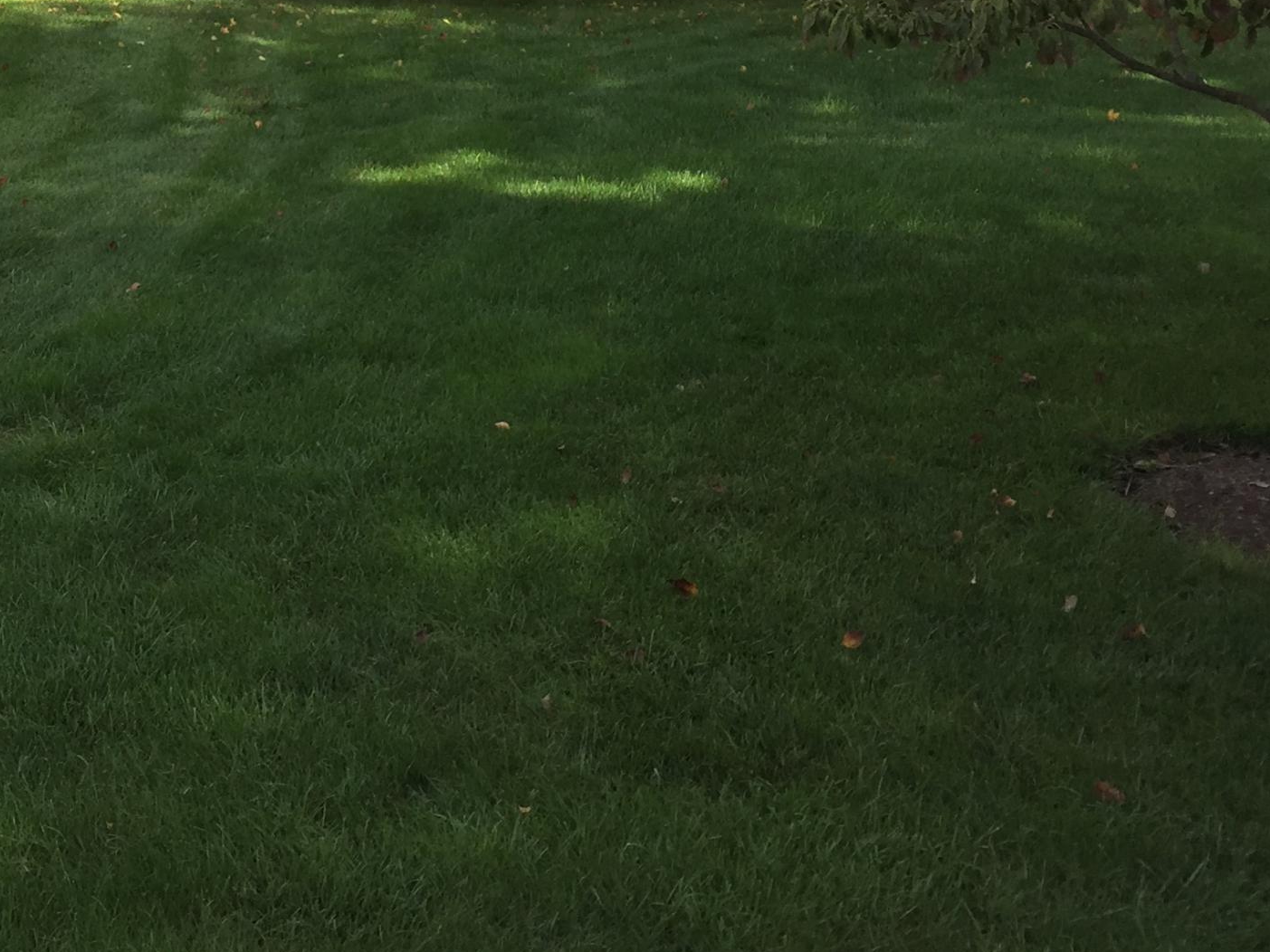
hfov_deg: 30.7
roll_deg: -2.2
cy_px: -16
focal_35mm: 62
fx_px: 2274
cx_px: 312
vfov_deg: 22.7
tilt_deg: -9.6
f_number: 2.2
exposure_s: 1/694
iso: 32
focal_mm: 4.15
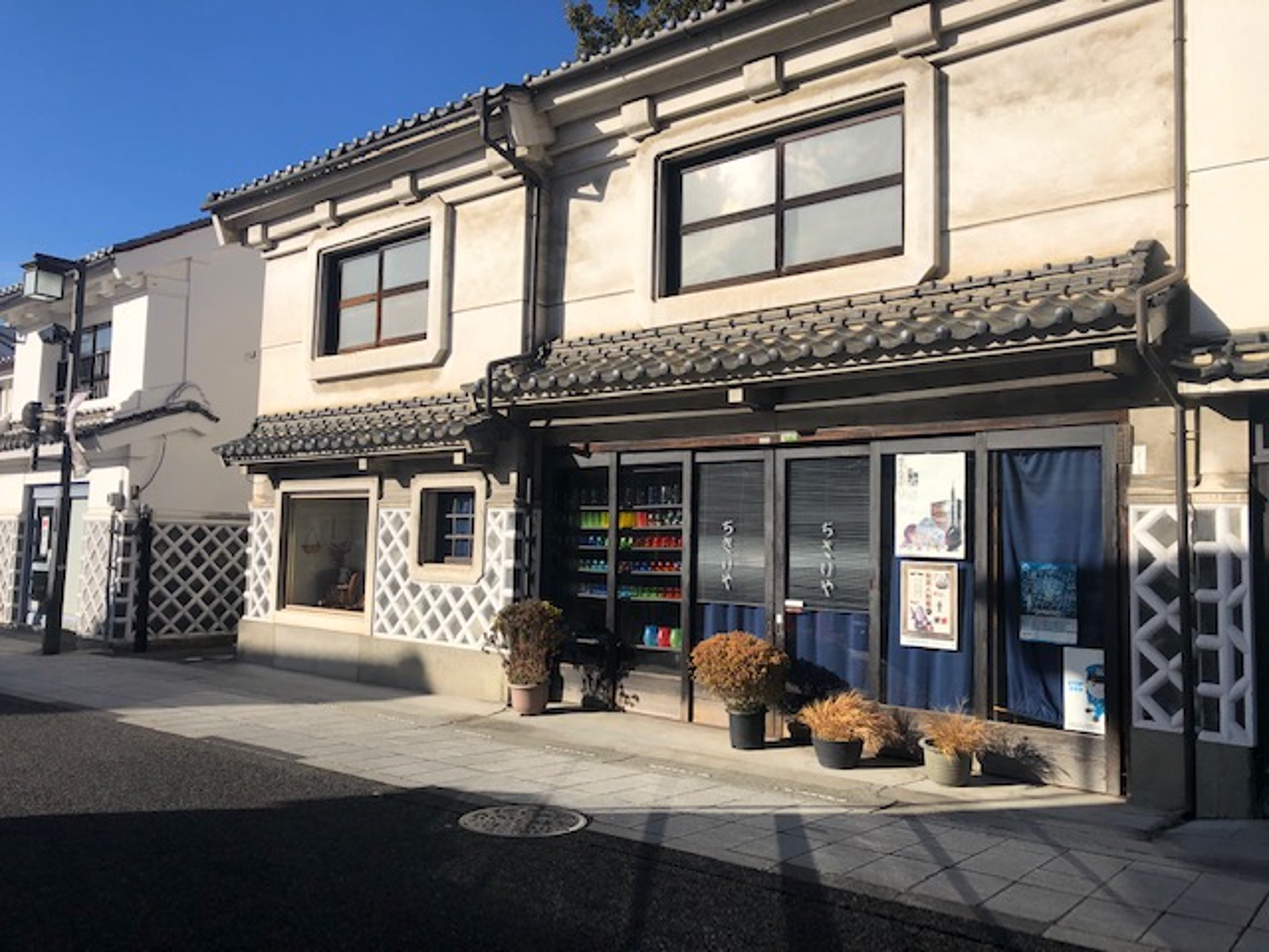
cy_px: 476
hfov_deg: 63.4
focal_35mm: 28
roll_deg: -1.4
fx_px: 1026
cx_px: 634
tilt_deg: +4.2
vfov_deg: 49.7
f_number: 1.8
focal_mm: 3.99
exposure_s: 1/3690
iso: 20
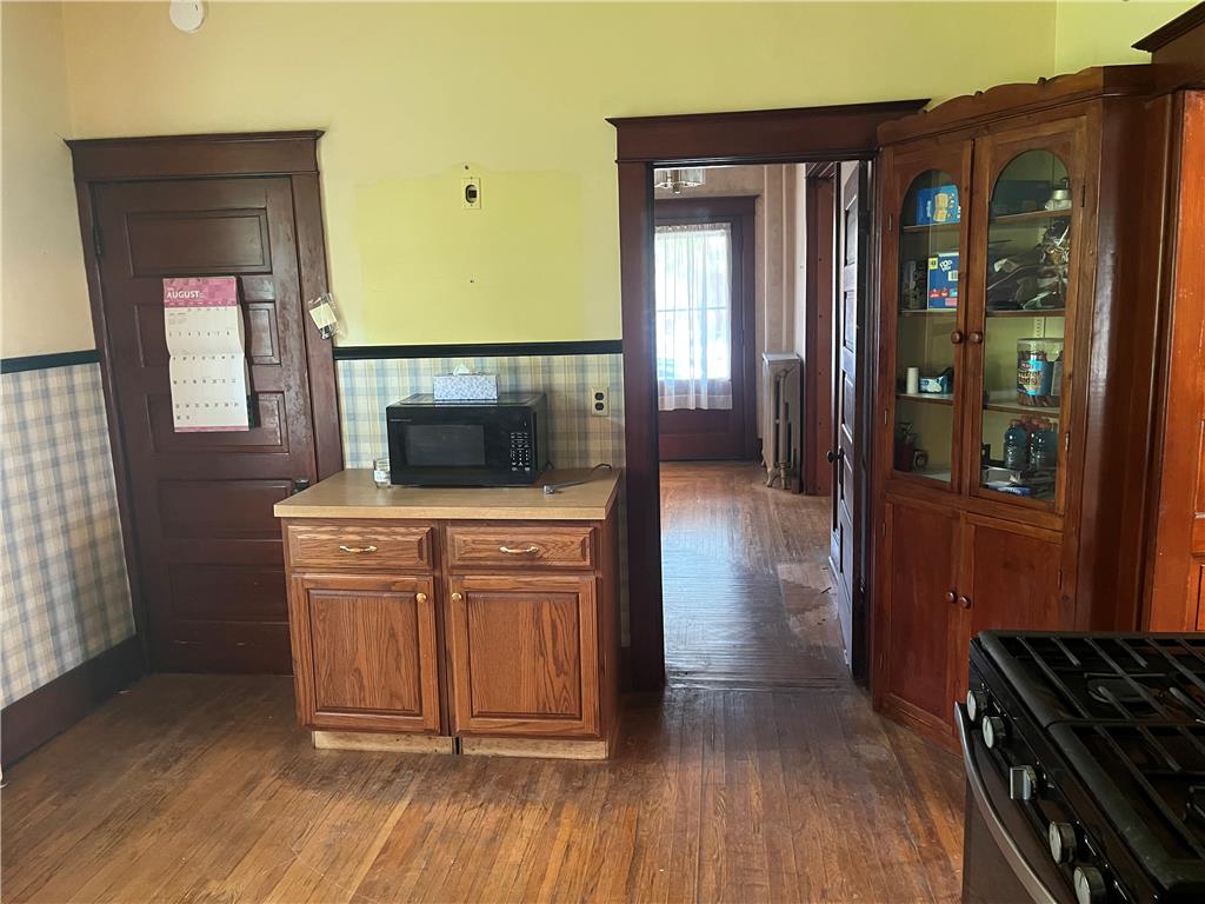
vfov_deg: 53.1
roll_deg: +1.8
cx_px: 602
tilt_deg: -10.2
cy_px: 452
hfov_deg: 67.3
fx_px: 905
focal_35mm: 26
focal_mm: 5.1
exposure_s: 1/40
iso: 640
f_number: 1.6
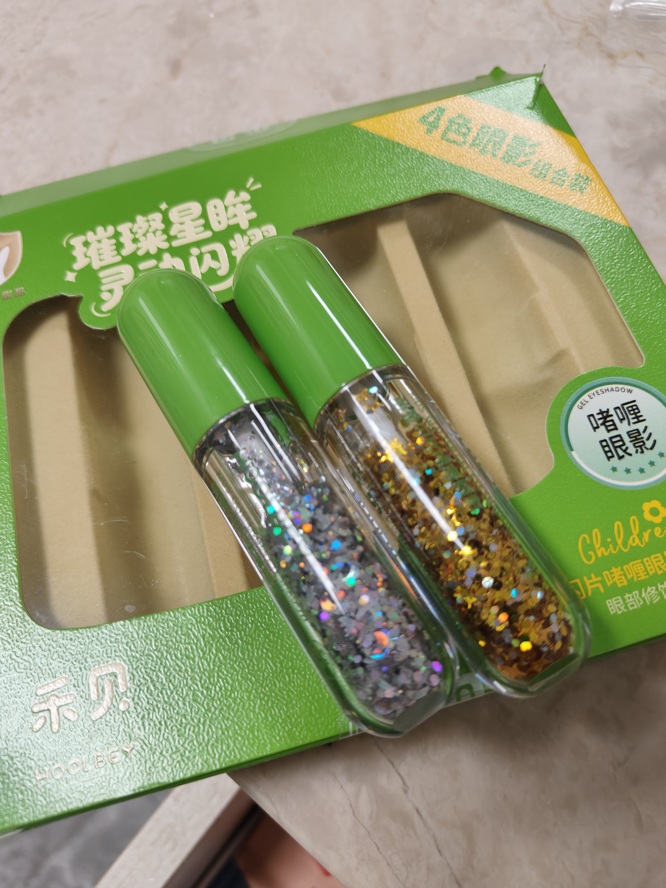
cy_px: 444
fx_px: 616
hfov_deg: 56.8
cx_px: 333
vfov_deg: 71.6
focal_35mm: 24
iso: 200
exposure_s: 1/56
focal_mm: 5.59
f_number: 1.8
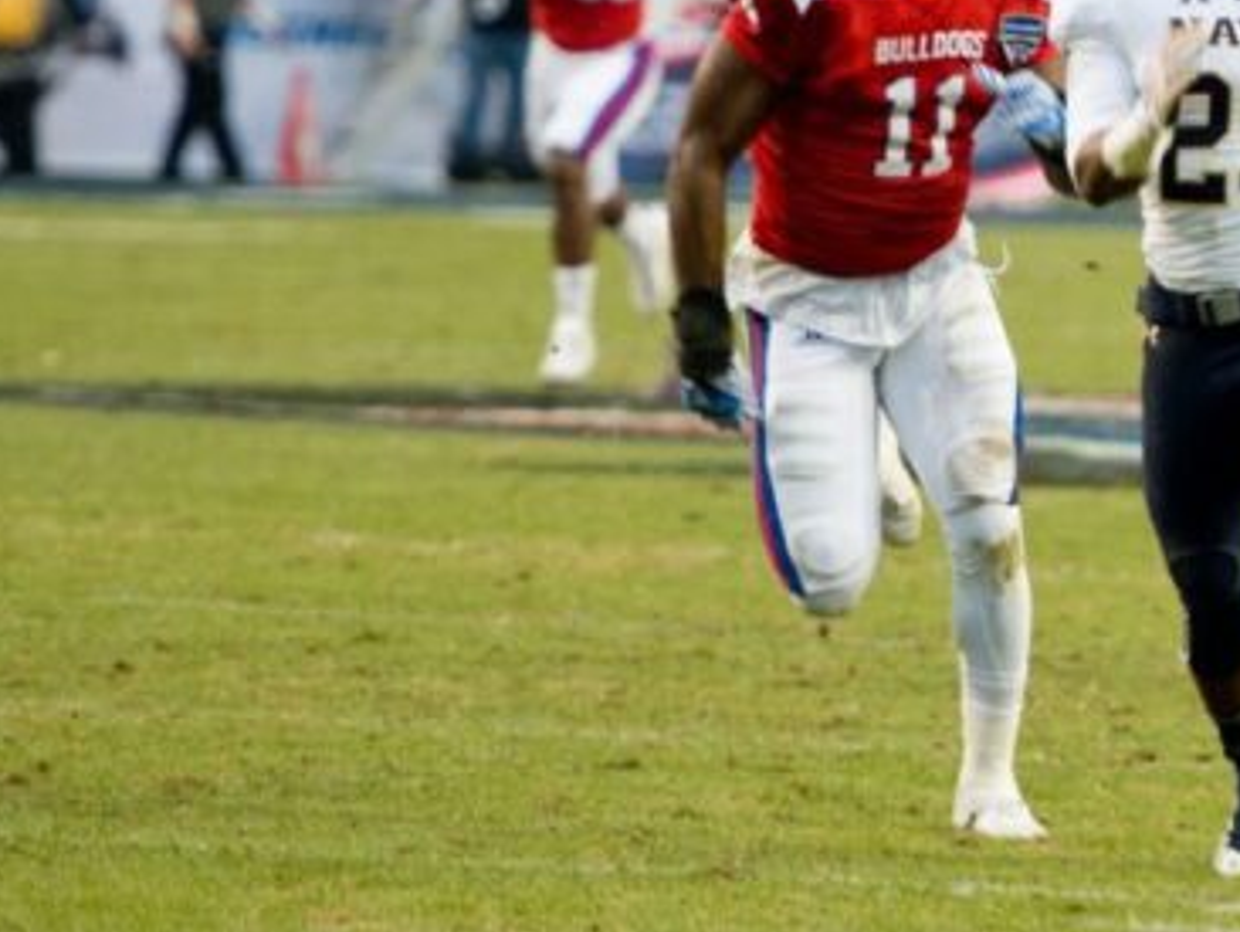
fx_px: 13549
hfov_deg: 5.2
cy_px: 159
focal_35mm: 378
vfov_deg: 3.9
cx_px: 1331
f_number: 2.8
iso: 400
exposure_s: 1/400
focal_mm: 180
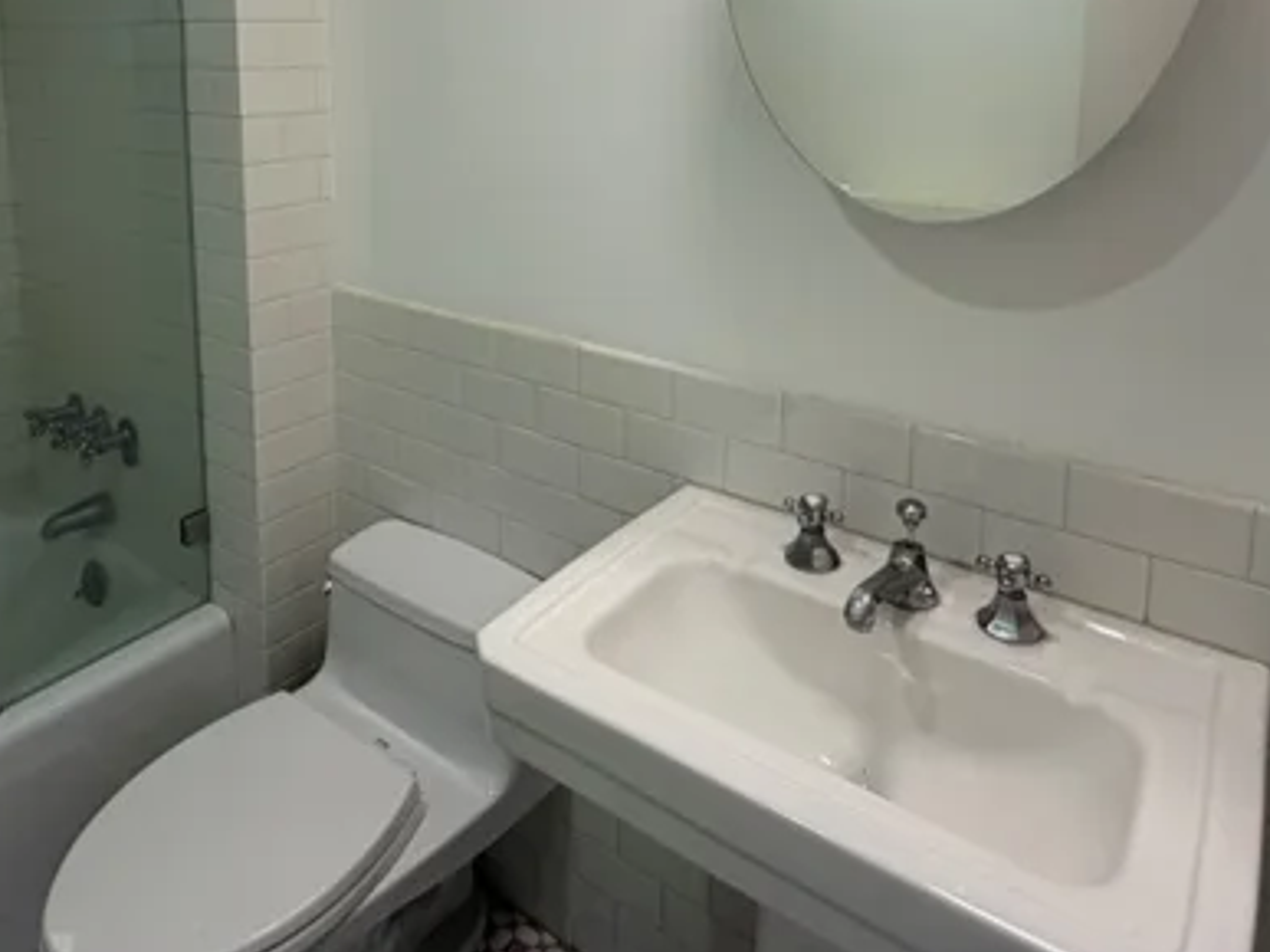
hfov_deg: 64.8
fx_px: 990
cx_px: 514
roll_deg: +0.3
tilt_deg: -8.7
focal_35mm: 27
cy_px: 174
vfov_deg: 48.1
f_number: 2.2
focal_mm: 2.22
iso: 50
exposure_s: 1/62
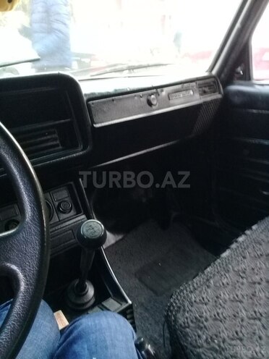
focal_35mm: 31
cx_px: 134
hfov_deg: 45.4
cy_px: 180
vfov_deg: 58.4
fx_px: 321
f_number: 2.2
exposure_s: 1/33
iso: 200
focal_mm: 3.3
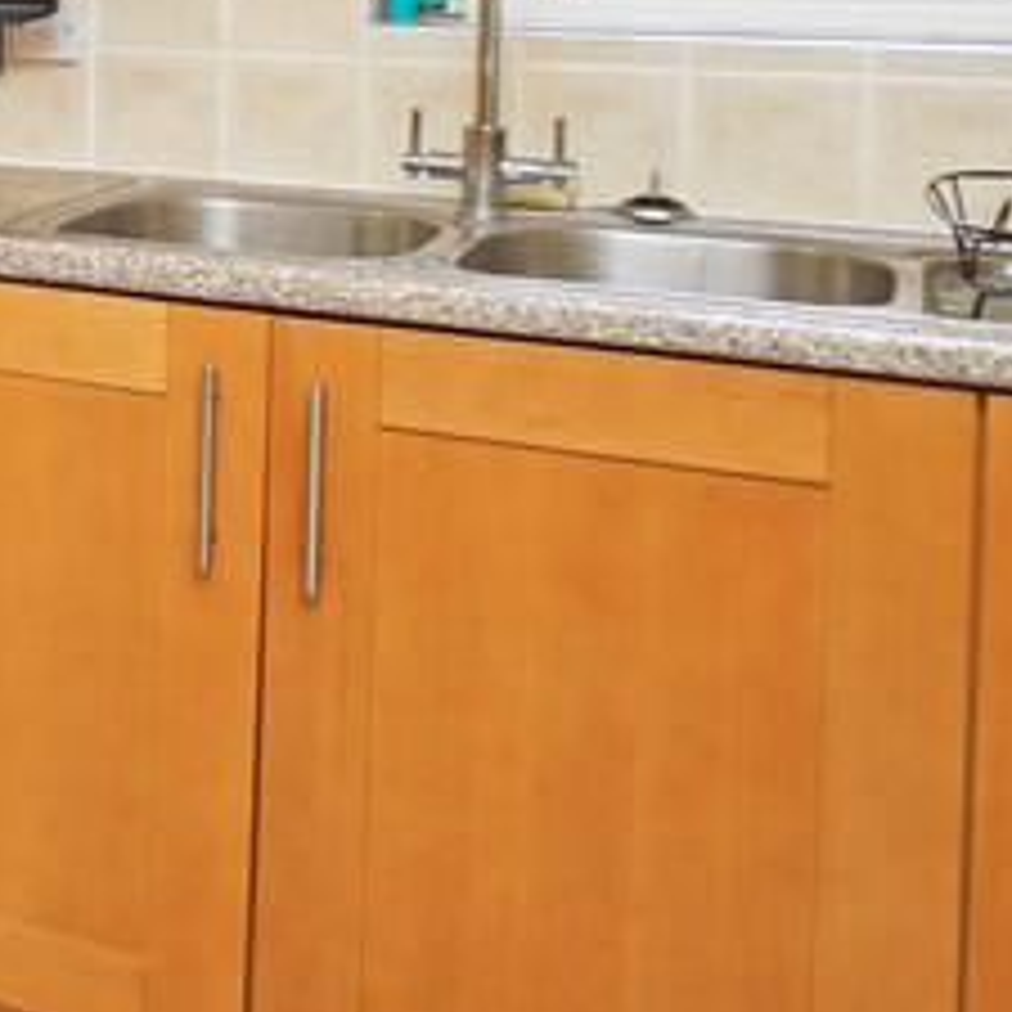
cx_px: -733
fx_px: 1918
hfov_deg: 21.4
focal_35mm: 58
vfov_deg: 27.8
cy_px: -7
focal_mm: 10
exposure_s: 1/160
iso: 320
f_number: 4
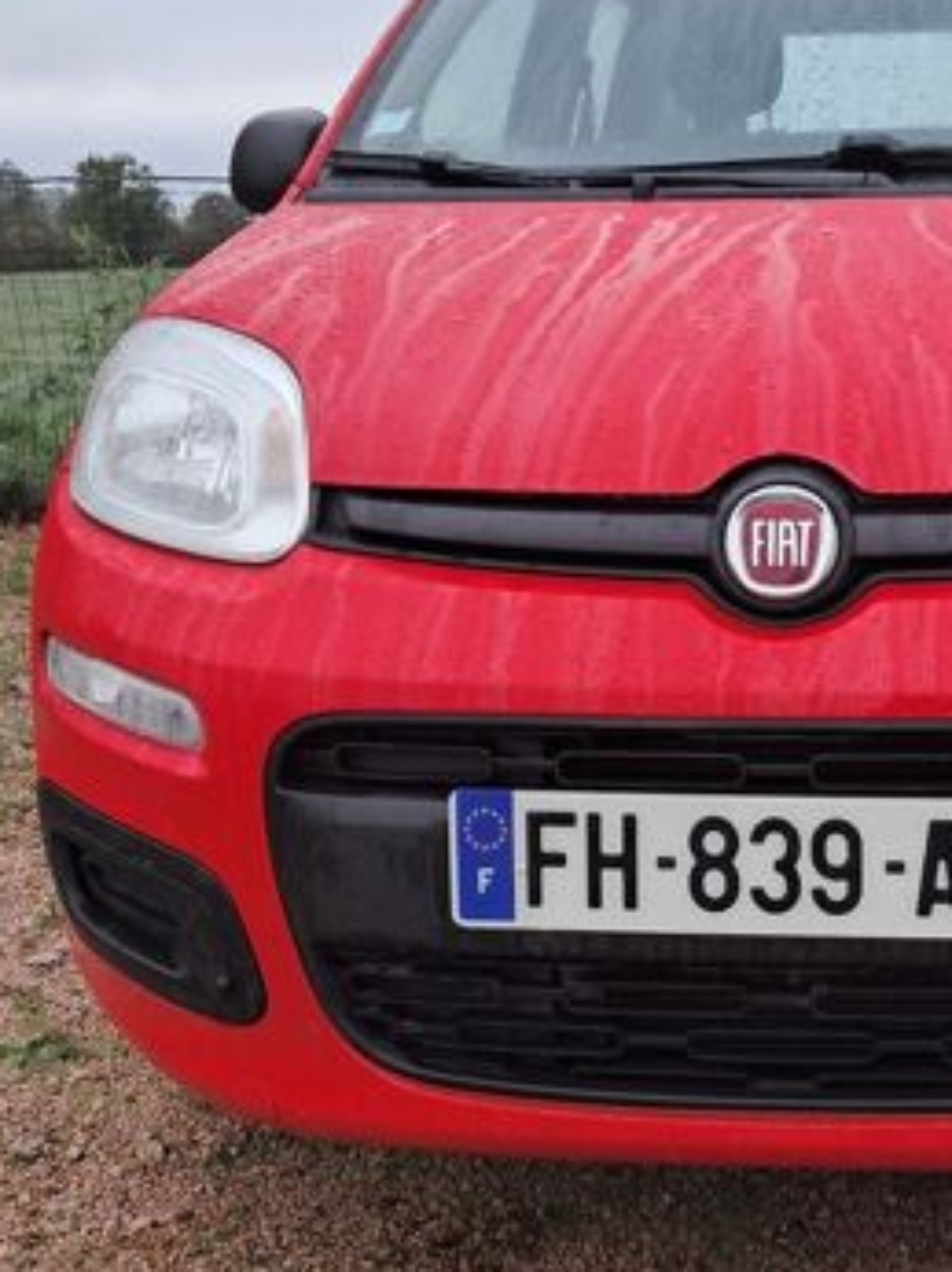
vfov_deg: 38.2
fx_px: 1836
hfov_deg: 28.1
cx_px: 834
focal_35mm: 50
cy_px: 658
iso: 50
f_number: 1.8
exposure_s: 1/100
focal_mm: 4
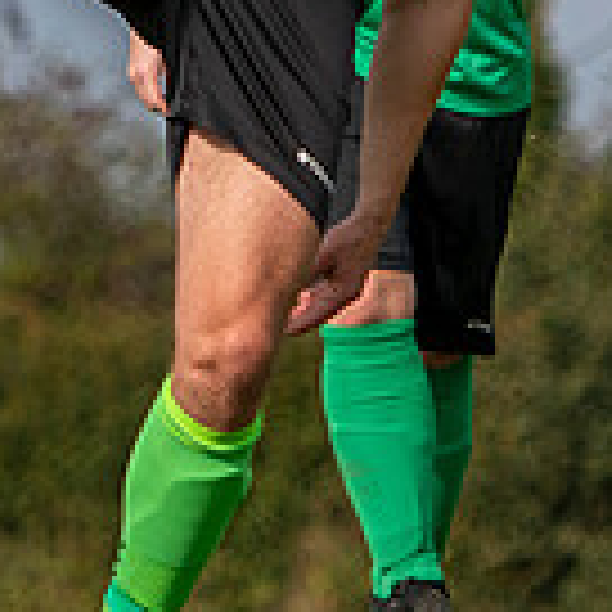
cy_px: -289
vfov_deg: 1.9
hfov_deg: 1.9
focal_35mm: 923
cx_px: 137
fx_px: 18462
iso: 200
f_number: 2.8
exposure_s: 1/6400
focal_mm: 120
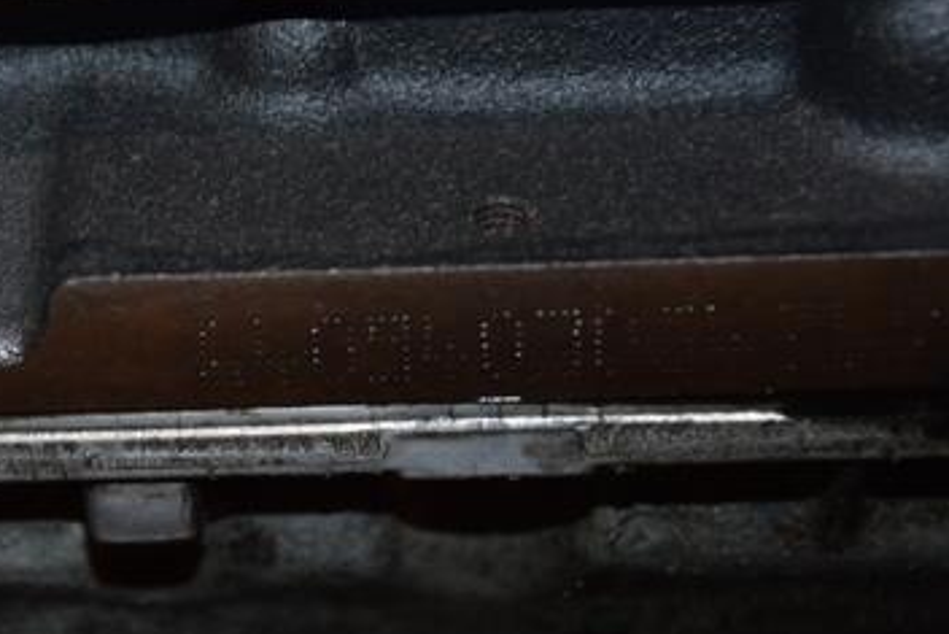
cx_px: 186
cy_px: 394
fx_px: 5059
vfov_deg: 7.2
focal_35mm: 192
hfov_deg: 10.7
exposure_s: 1/60
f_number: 5.3
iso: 800
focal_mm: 75
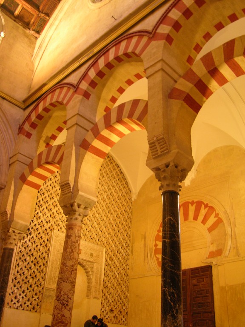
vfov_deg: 52.6
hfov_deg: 40.7
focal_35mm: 35
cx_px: 122
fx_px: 330
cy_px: 164
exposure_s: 1/1.5
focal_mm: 9
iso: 200
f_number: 2.8
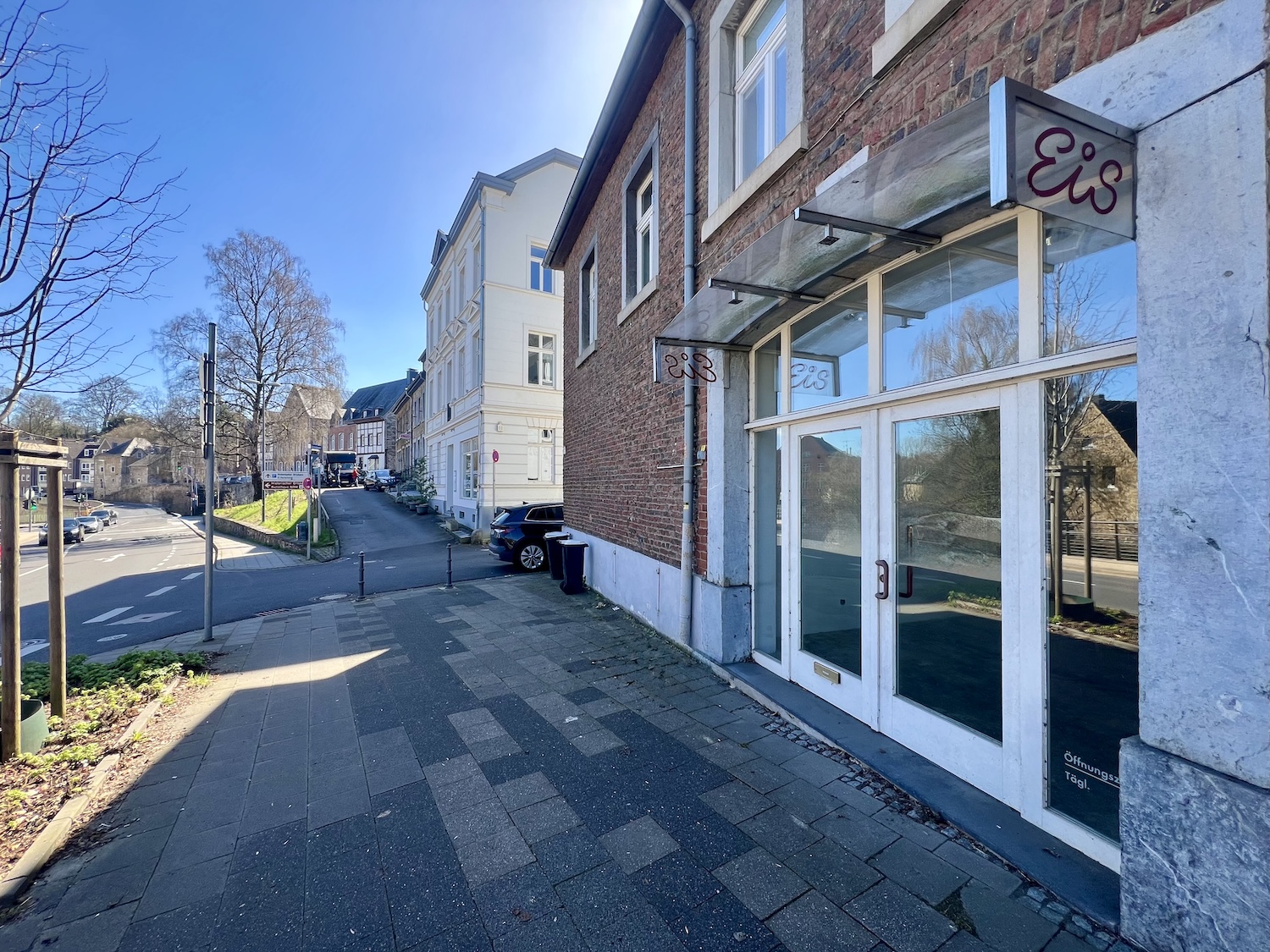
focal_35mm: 13
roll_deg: -0.1
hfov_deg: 106.2
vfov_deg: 89.9
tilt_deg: +1.5
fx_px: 477
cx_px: 635
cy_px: 476
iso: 32
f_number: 1.8
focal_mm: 1.57
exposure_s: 1/306
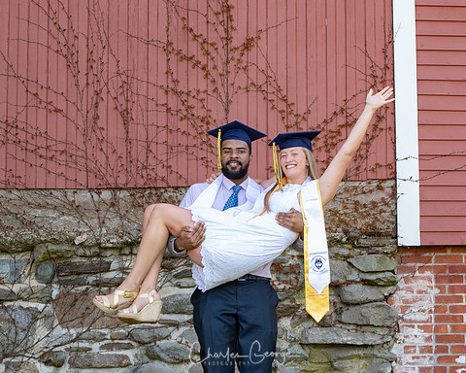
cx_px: 235
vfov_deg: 11.4
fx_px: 1876
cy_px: 186
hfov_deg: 14.2
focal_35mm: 136
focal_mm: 80
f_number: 4.5
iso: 200
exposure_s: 1/125
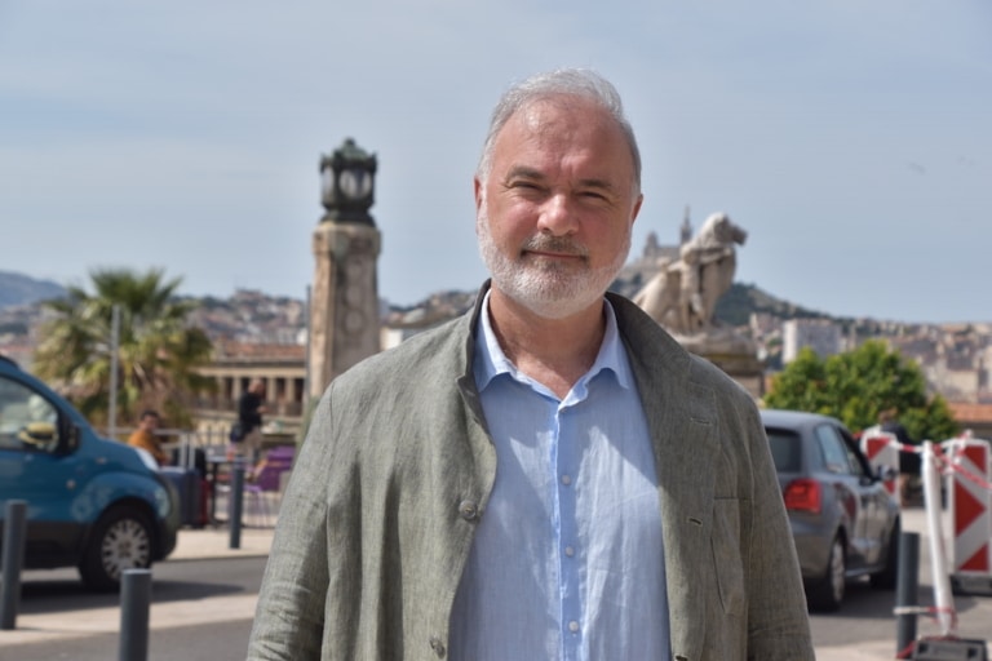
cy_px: 330
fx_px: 2562
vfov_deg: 14.7
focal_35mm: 93
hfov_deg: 21.9
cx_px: 496
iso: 125
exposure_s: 1/500
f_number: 8
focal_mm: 62
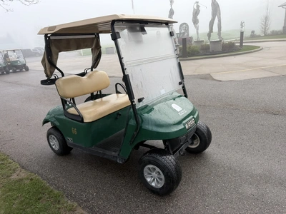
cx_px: 143
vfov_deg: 56.8
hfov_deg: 71.6
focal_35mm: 24
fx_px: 198
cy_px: 107
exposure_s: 1/888
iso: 80
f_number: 1.78
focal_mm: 6.76
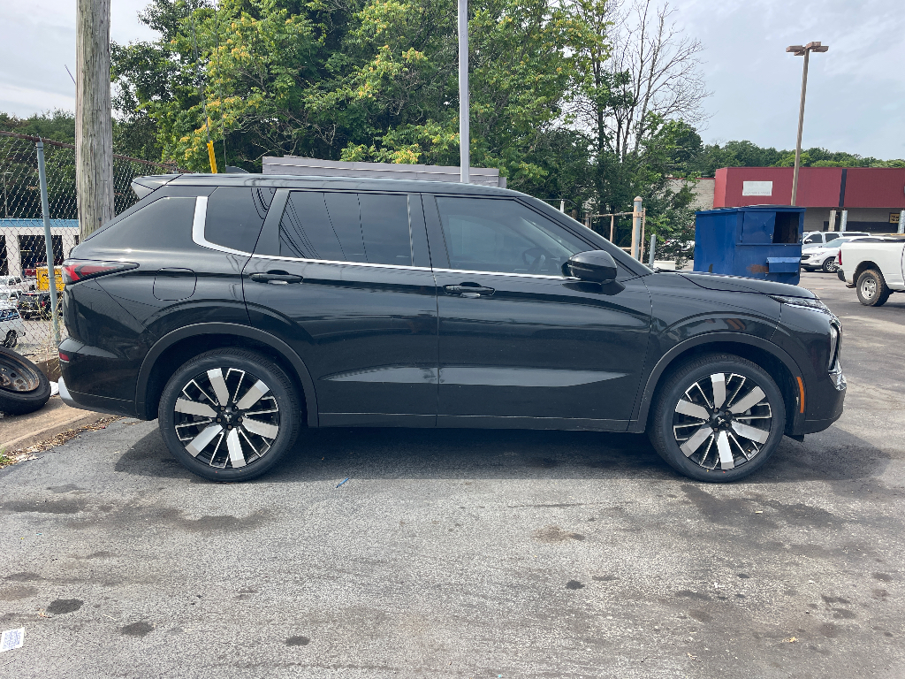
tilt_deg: -8.8
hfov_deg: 67.3
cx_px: 452
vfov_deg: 53.1
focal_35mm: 26
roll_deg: -0.1
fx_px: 680
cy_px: 340
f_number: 1.6
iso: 32
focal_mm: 4.2
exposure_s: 1/1304
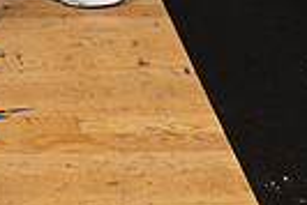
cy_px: -295
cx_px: -18
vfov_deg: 9.1
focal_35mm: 135
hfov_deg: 14.9
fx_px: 1152
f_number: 7.1
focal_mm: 40
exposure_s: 1/250
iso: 800
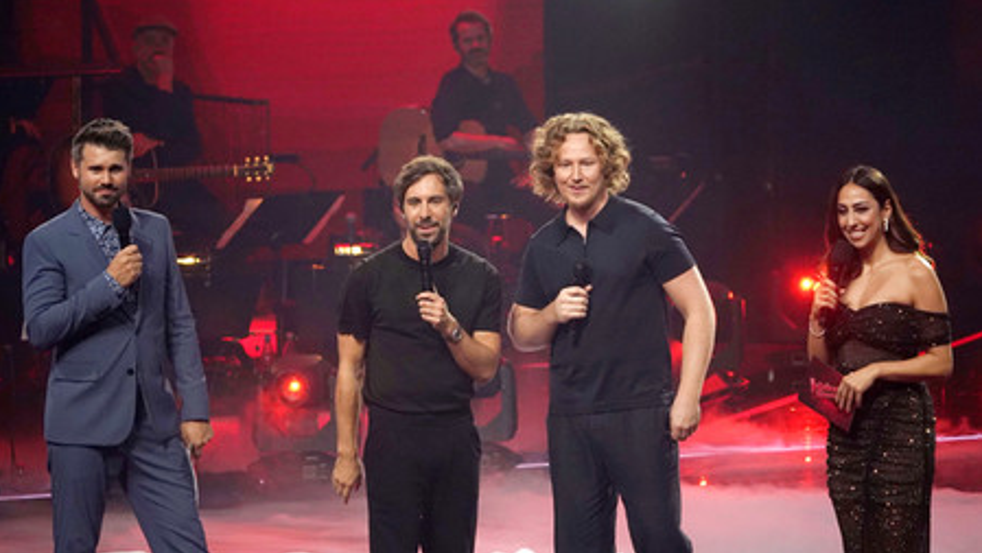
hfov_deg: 8.1
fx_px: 6903
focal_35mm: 265
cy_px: 321
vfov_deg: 4.6
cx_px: 491
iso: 3200
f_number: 5.6
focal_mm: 252
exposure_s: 1/160
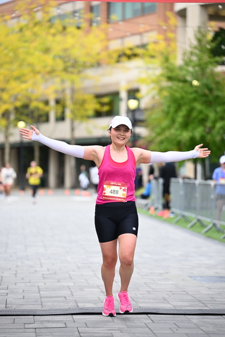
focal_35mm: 135
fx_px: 1265
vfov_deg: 15.2
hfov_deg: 10.2
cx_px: 112
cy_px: 168
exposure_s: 1/2000
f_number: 2.8
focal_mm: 135
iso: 640
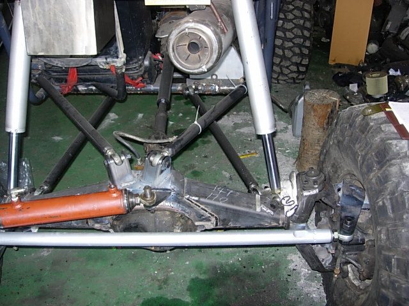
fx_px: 449
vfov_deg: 37.7
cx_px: 204
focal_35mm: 38
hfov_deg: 49.0
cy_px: 153
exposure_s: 1/64
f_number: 2.8
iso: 79
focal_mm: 7.8
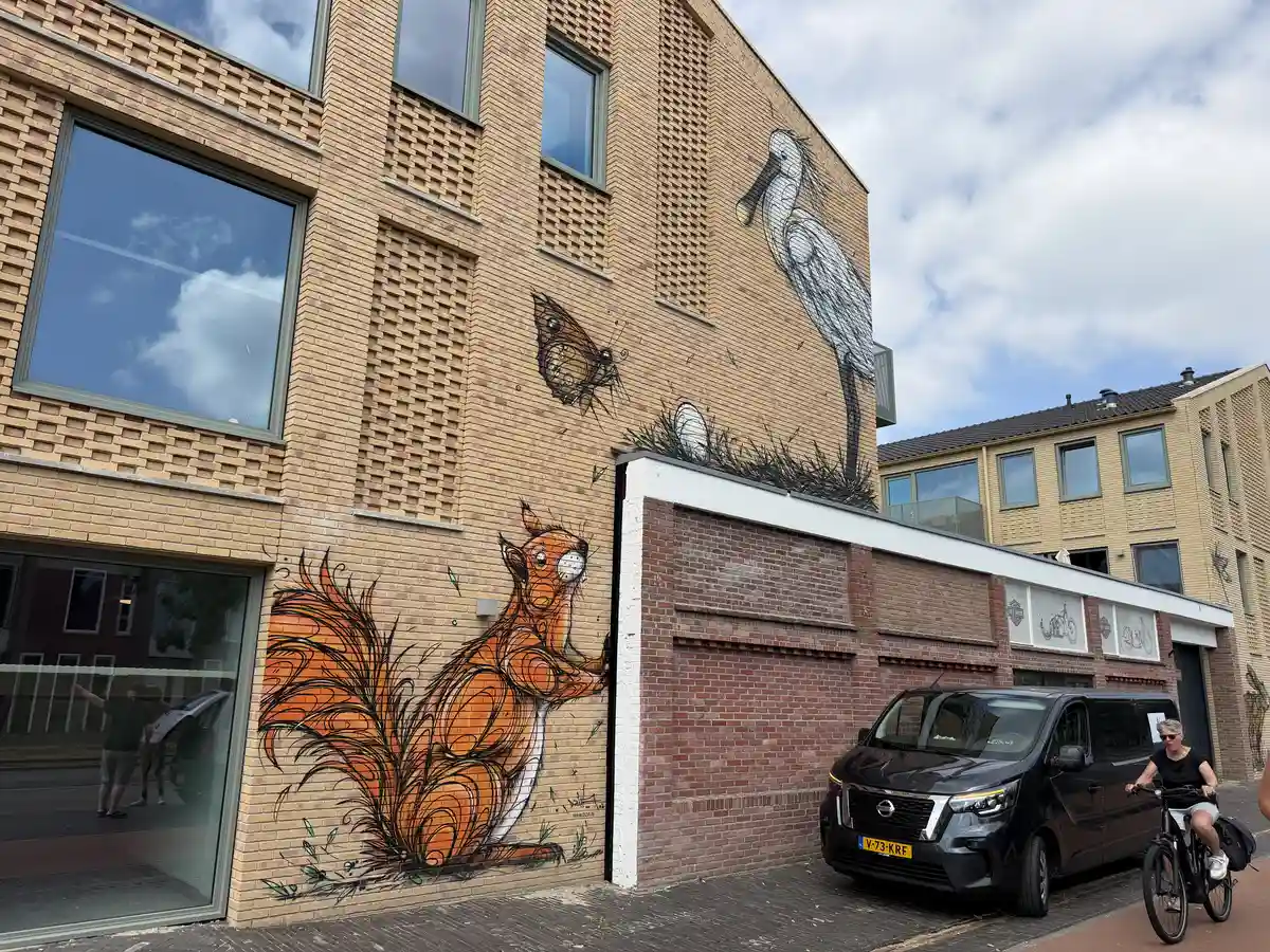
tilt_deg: +14.6
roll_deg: -1.5
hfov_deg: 71.6
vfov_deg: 56.8
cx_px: 635
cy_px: 476
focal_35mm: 24
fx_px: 881
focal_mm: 6.76
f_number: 1.78
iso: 80
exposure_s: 1/3953
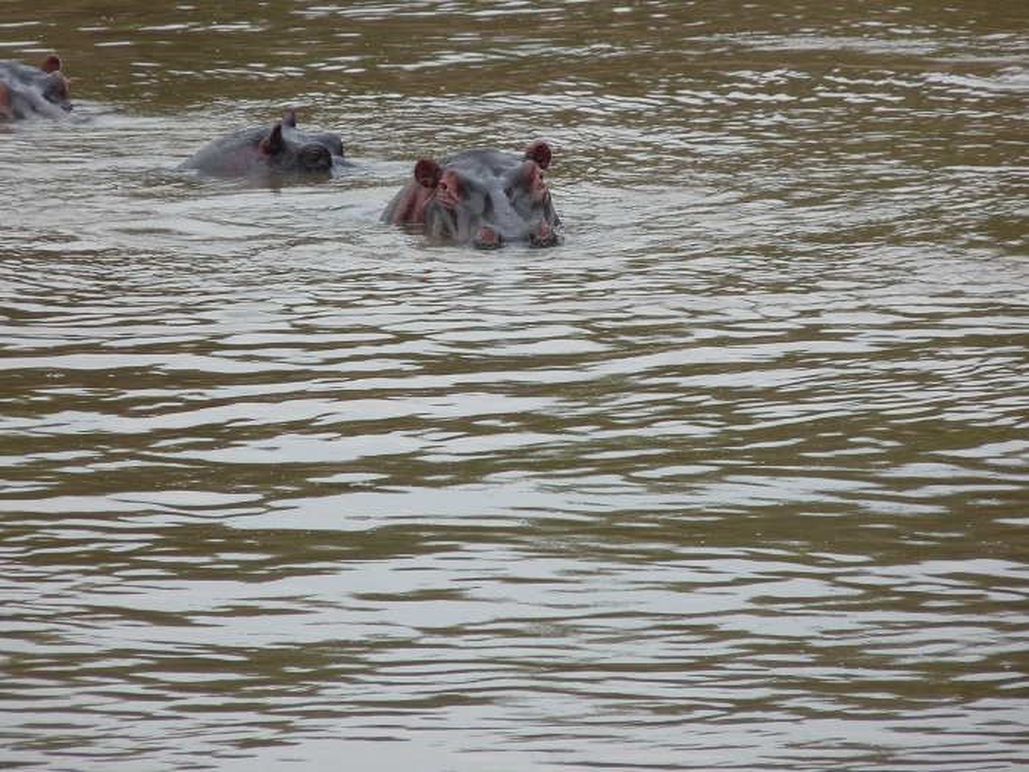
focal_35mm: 486
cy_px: 386
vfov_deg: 3.1
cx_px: 514
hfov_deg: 4.1
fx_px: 14447
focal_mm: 86.4
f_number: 5.6
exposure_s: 1/250
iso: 100
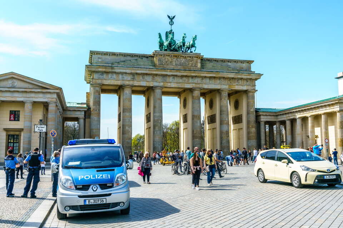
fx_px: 353
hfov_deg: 51.9
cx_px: 172
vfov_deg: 35.9
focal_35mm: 37
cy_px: 114
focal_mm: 37
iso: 100
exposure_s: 1/80
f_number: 9
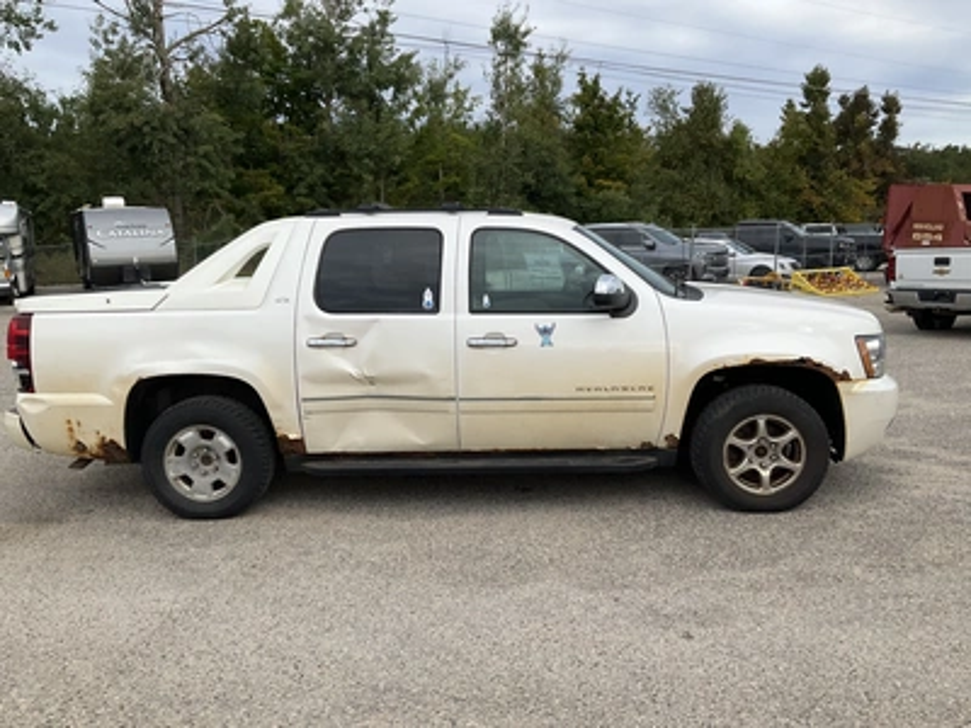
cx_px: 486
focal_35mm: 29
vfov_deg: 48.2
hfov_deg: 61.7
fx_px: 813
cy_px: 364
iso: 25
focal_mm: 3
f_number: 1.8
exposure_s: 1/749
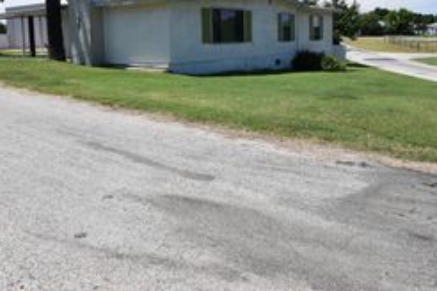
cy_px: 81
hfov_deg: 54.4
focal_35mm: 35
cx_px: 208
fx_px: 425
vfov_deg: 37.1
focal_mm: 20
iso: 200
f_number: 11
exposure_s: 1/500
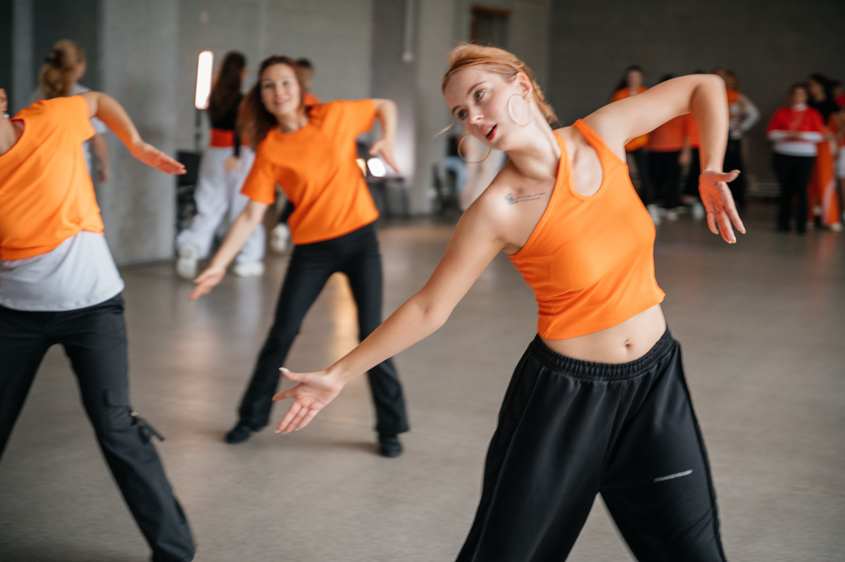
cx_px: 416
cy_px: 283
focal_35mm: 68
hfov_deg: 29.9
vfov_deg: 20.1
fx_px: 1584
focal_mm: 66
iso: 640
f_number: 2.8
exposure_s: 1/125
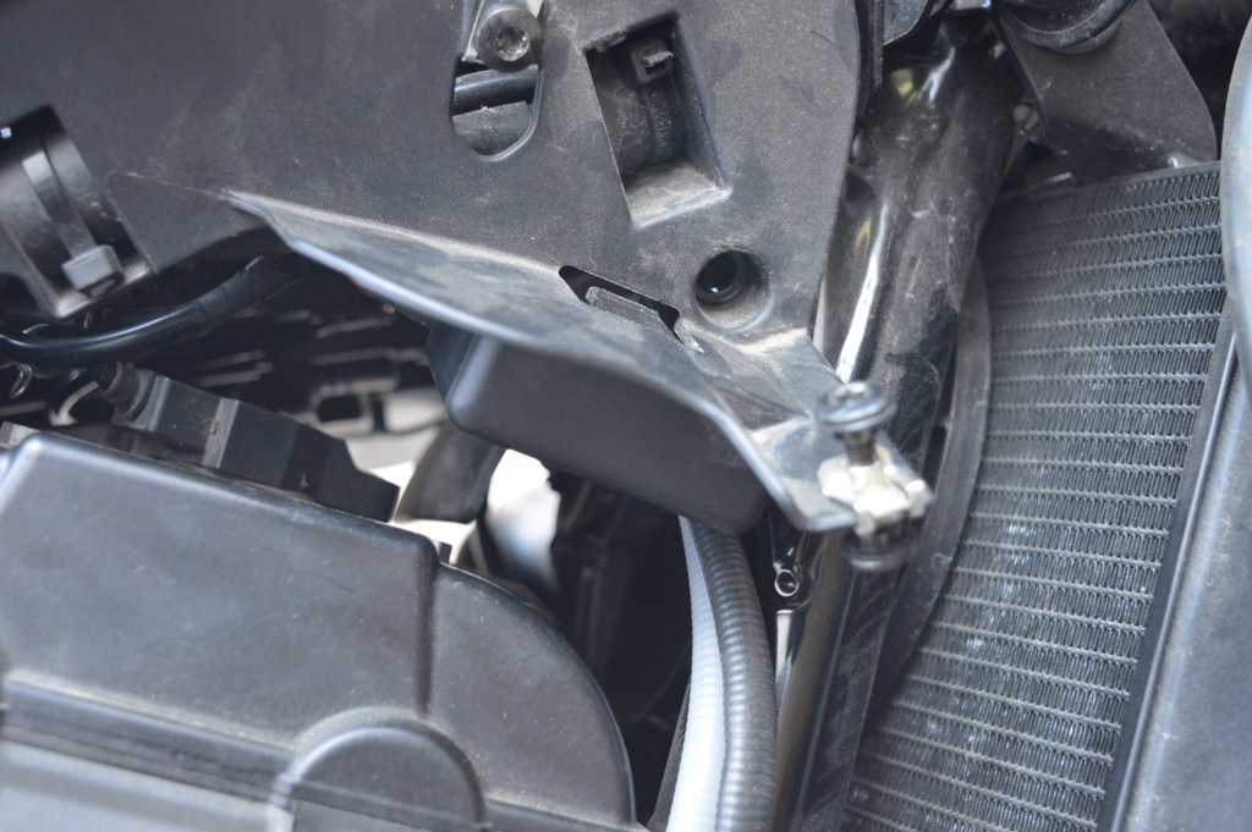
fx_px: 1772
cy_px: 416
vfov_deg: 26.4
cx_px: 626
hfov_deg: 38.9
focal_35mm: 51
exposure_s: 1/60
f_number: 4.5
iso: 1600
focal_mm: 34
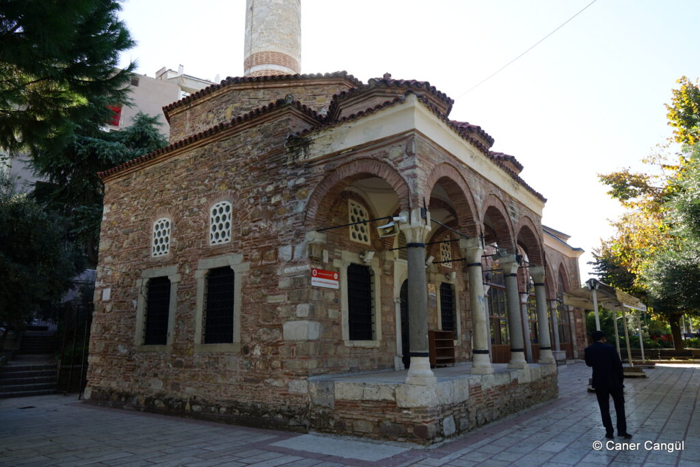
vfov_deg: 53.1
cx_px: 350
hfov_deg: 73.7
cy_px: 234
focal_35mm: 24
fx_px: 467
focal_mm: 24
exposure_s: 1/60
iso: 100
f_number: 8
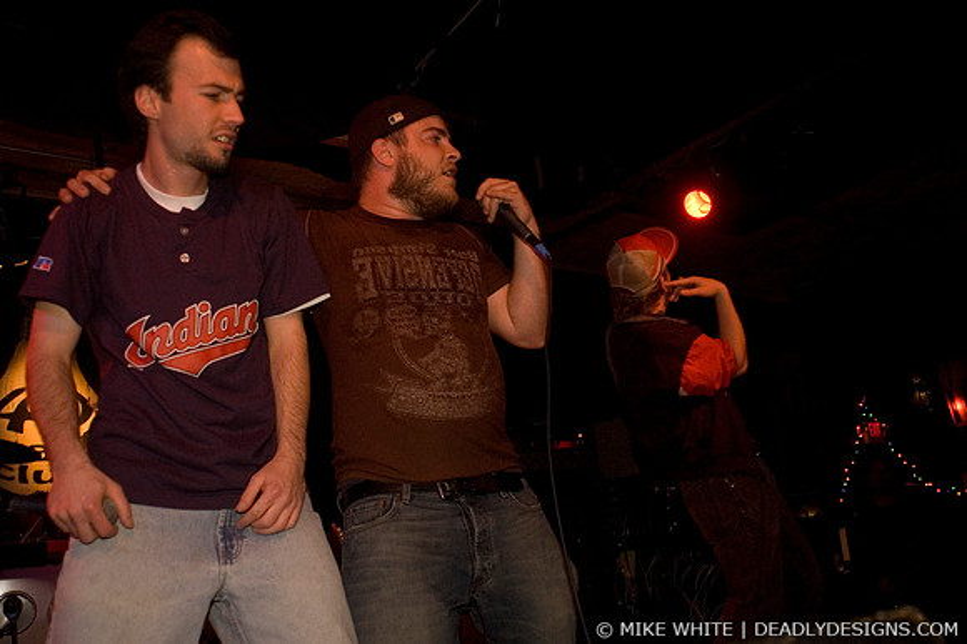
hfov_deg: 62.0
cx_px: 484
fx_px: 805
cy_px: 322
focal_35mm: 30
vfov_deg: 43.6
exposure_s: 1/60
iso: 800
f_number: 3.2
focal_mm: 20
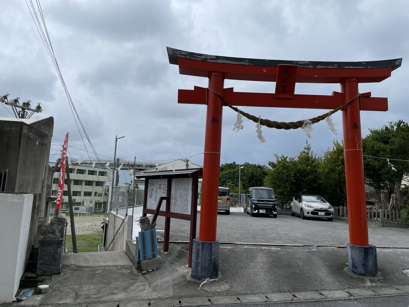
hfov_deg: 67.3
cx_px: 204
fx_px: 307
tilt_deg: +8.2
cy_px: 154
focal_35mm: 26
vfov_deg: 53.1
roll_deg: -2.3
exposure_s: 1/7299
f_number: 1.6
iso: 32
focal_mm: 4.2
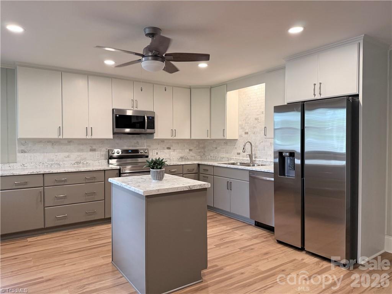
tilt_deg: -0.6
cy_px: 147
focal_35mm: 24
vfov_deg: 56.8
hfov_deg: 71.6
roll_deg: +0.1
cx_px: 196
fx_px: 272
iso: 200
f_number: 1.78
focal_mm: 6.76
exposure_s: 1/120
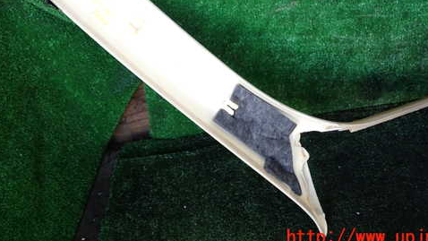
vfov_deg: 28.4
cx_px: 220
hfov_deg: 49.4
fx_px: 465
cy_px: 47
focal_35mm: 41
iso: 160
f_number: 2.3
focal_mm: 5.4
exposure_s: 1/60
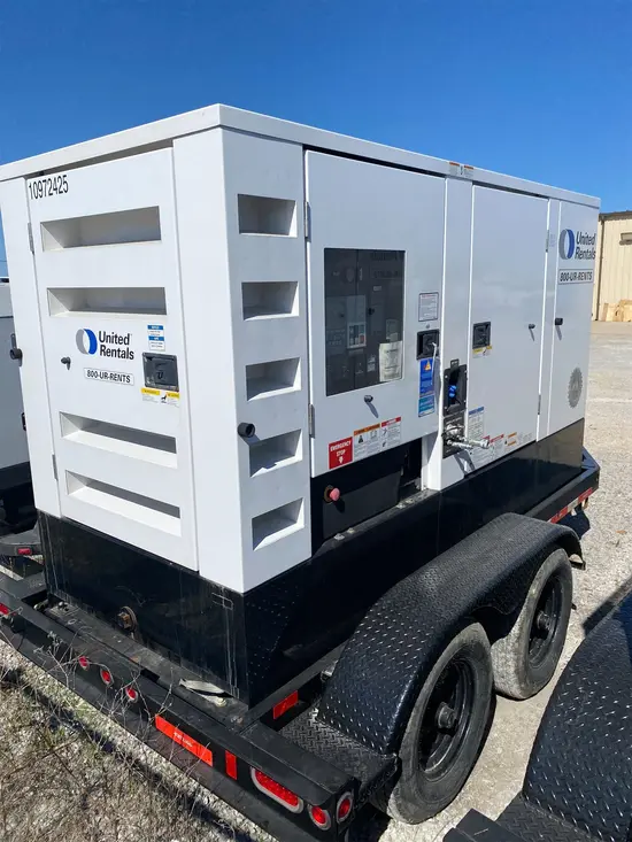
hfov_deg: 53.1
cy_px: 421
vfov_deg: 67.3
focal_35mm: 26
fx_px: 633
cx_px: 316
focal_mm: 4.25
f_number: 1.8
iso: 32
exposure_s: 1/6410
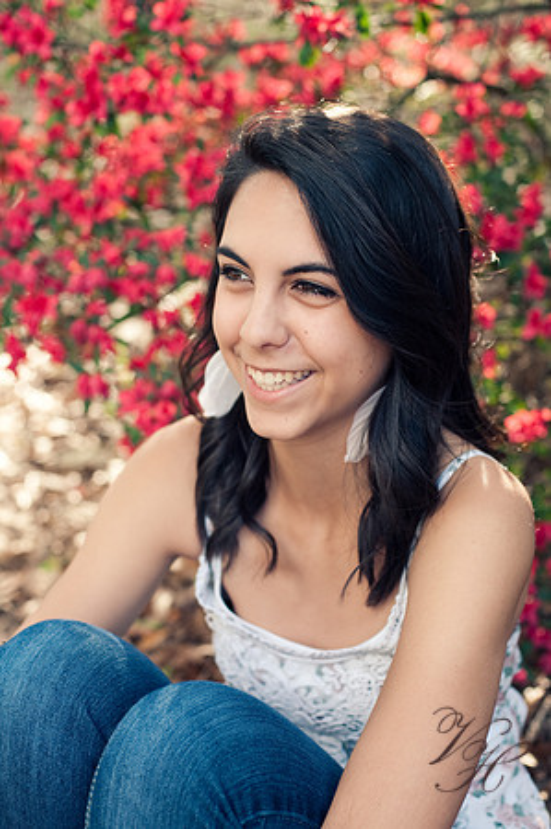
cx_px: 276
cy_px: 414
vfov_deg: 39.6
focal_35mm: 50
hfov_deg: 26.9
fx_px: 1150
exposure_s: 1/250
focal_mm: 50
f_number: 3.2
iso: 200
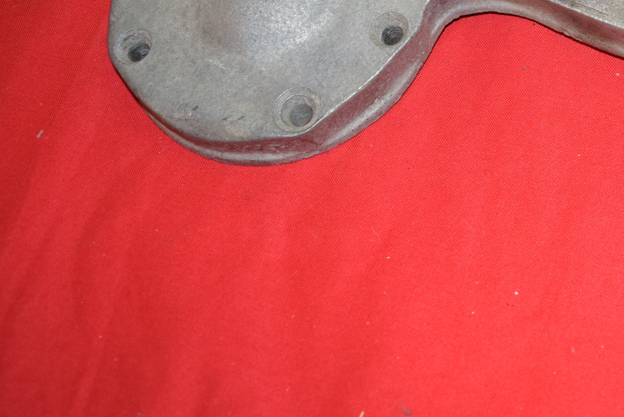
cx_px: 712
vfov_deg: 16.8
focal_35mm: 79
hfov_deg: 23.8
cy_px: -29
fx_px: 1372
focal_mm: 23
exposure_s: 1/60
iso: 640
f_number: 5
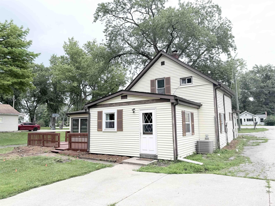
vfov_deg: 56.8
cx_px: 138
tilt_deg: +6.0
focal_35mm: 24
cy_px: 103
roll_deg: +1.2
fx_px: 191
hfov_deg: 71.6
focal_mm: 6.76
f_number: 1.78
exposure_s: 1/3759
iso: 80
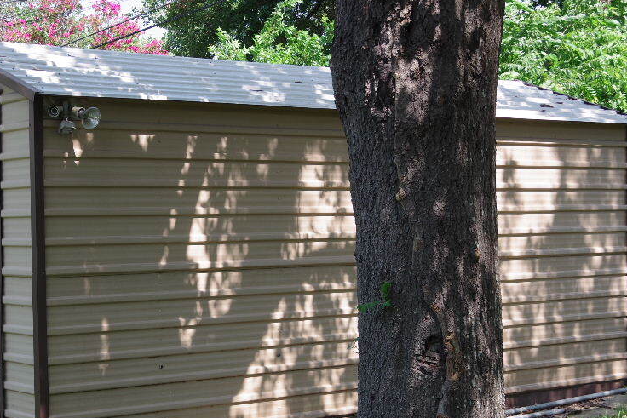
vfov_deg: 18.7
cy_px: 256
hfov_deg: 27.5
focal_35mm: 73
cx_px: 196
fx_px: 1272
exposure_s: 1/200
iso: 200
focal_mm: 28
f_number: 5.6
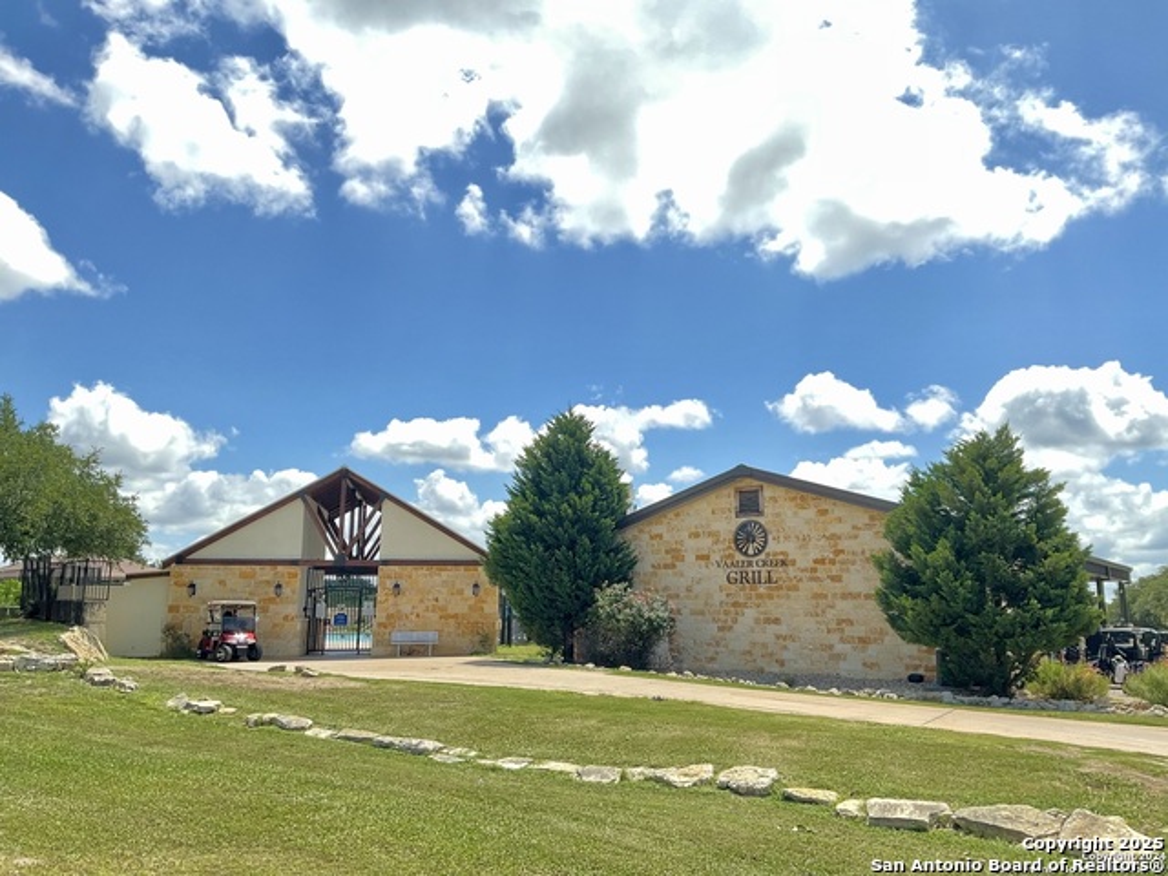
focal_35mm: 29
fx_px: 979
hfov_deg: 61.7
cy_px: 438
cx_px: 584
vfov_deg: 48.2
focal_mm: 3
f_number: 1.8
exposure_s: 1/383
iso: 16
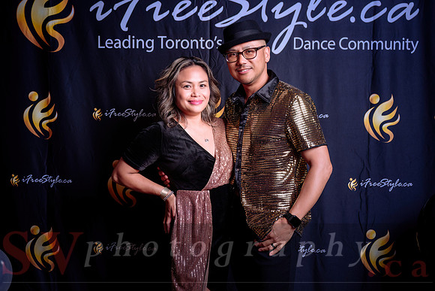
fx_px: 659
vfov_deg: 24.8
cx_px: 214
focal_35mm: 55
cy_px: 146
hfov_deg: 36.5
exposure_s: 1/160
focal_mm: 53
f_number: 4
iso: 125
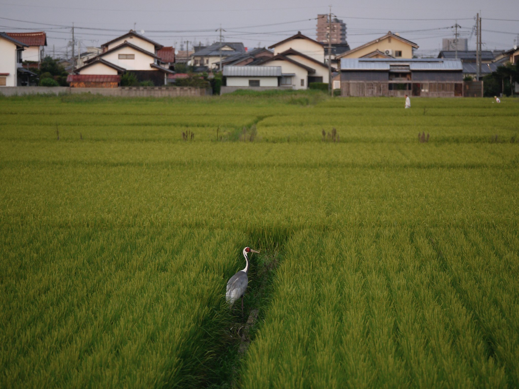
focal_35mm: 300
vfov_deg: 5.0
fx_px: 4498
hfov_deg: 6.6
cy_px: 194
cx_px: 260
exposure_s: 1/200
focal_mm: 150
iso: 400
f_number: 4.6
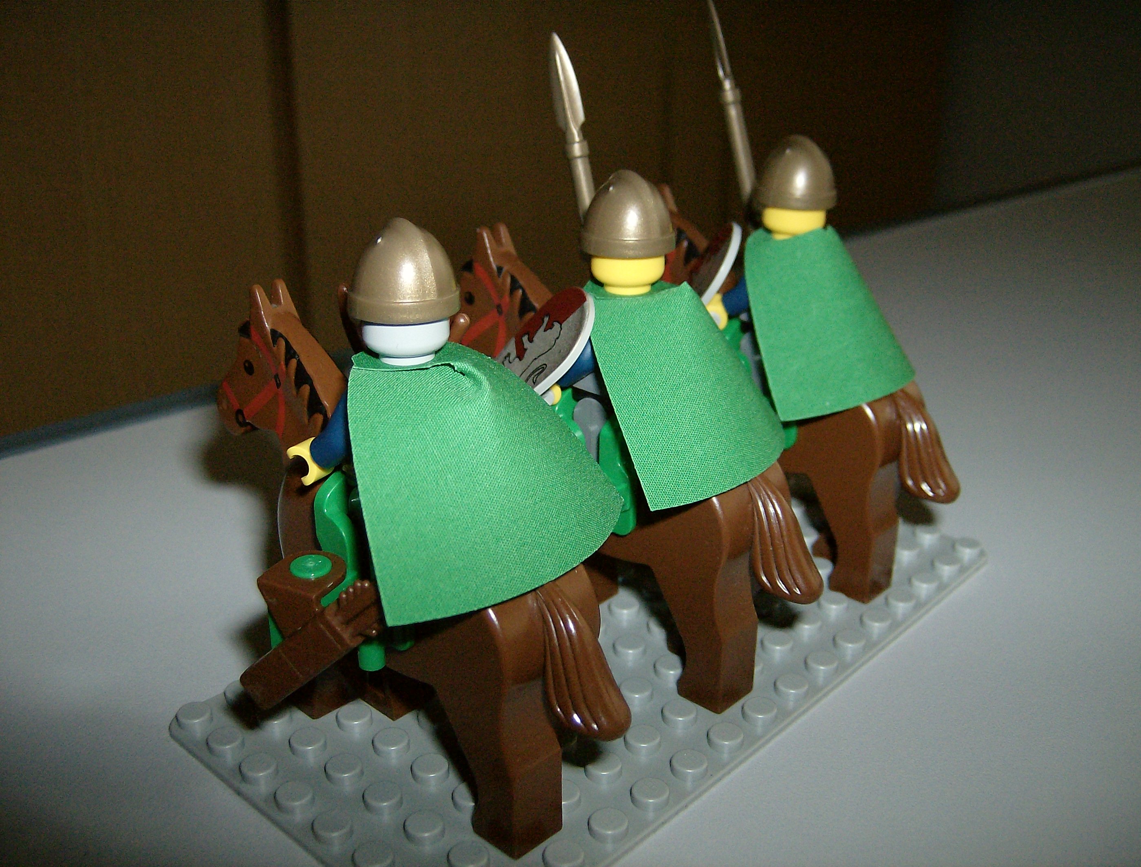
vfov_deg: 40.0
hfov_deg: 51.1
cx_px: 570
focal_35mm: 36
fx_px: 1192
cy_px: 434
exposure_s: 1/60
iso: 200
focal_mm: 6
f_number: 2.8
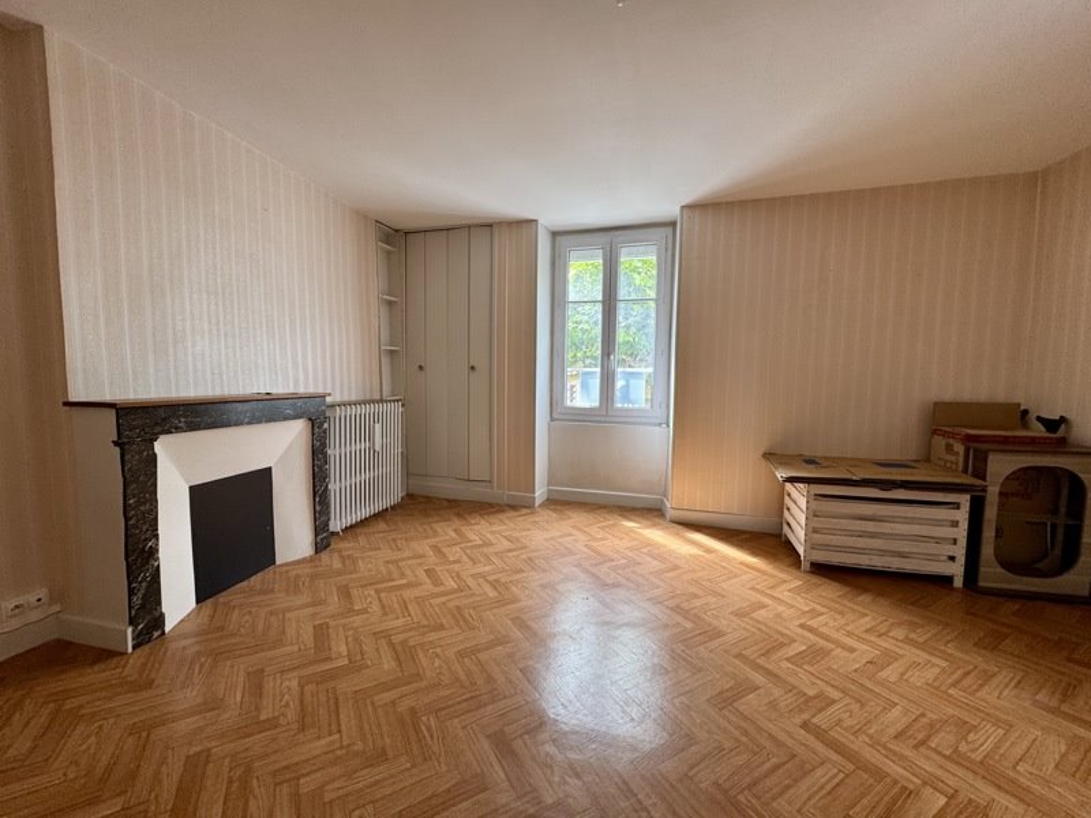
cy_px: 409
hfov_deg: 102.1
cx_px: 546
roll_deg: -0.2
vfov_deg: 85.7
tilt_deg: -4.8
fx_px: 441
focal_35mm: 14
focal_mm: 2.22
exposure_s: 1/99
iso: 100
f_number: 2.2
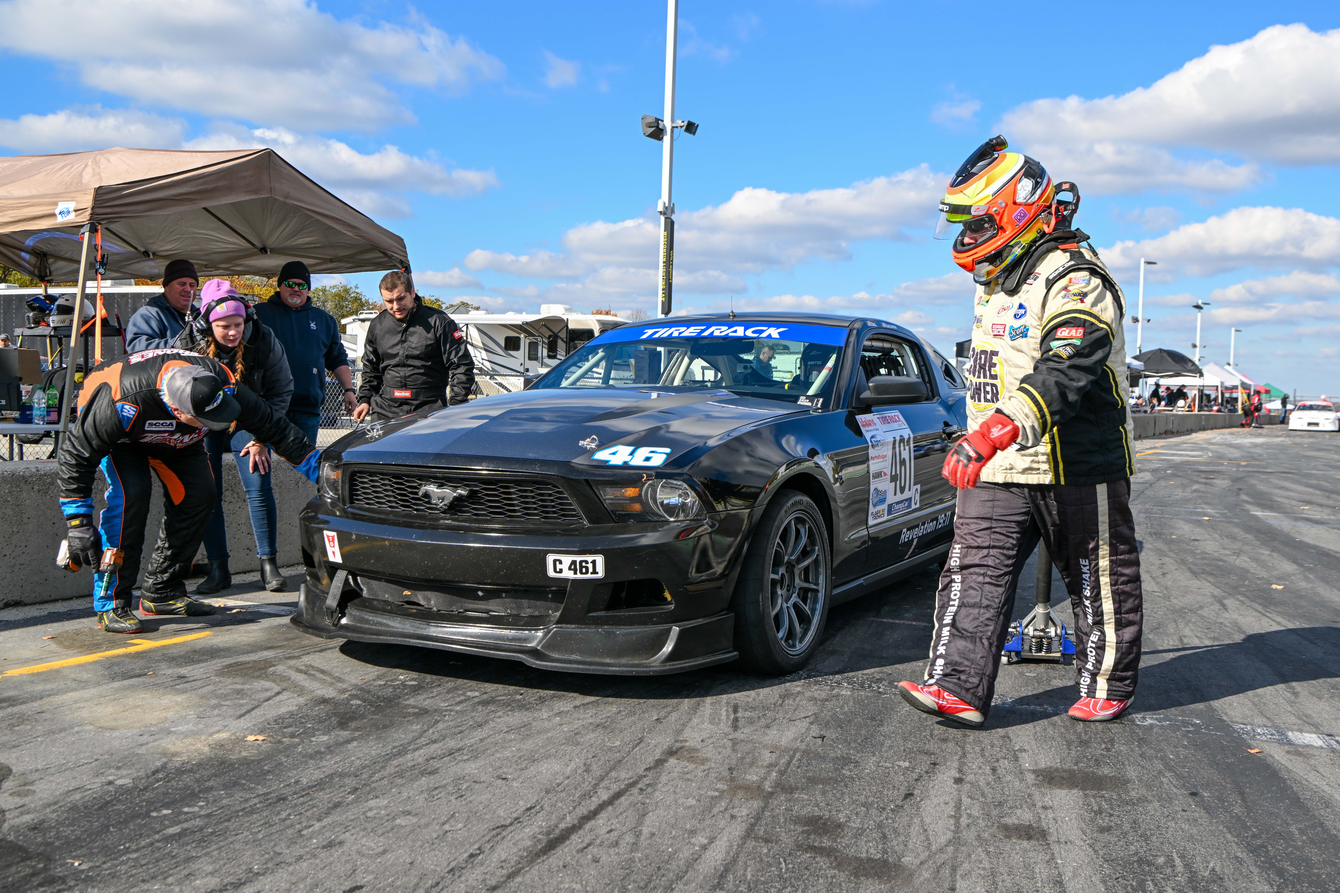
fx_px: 1303
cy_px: 446
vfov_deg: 37.9
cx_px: 670
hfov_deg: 54.4
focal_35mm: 35
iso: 250
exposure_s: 1/400
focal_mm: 35
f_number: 10
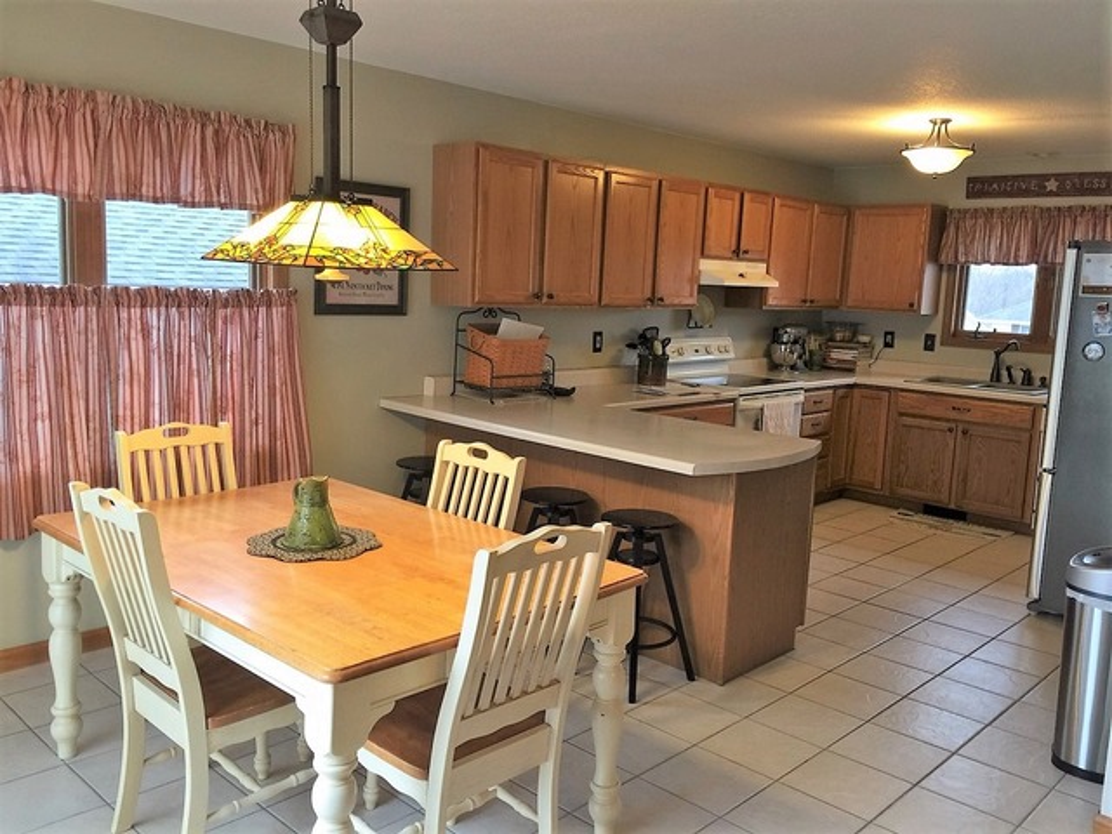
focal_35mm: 29
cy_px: 417
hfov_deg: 61.7
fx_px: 932
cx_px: 556
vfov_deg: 48.2
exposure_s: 1/15
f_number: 2.2
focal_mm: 4.15
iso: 32
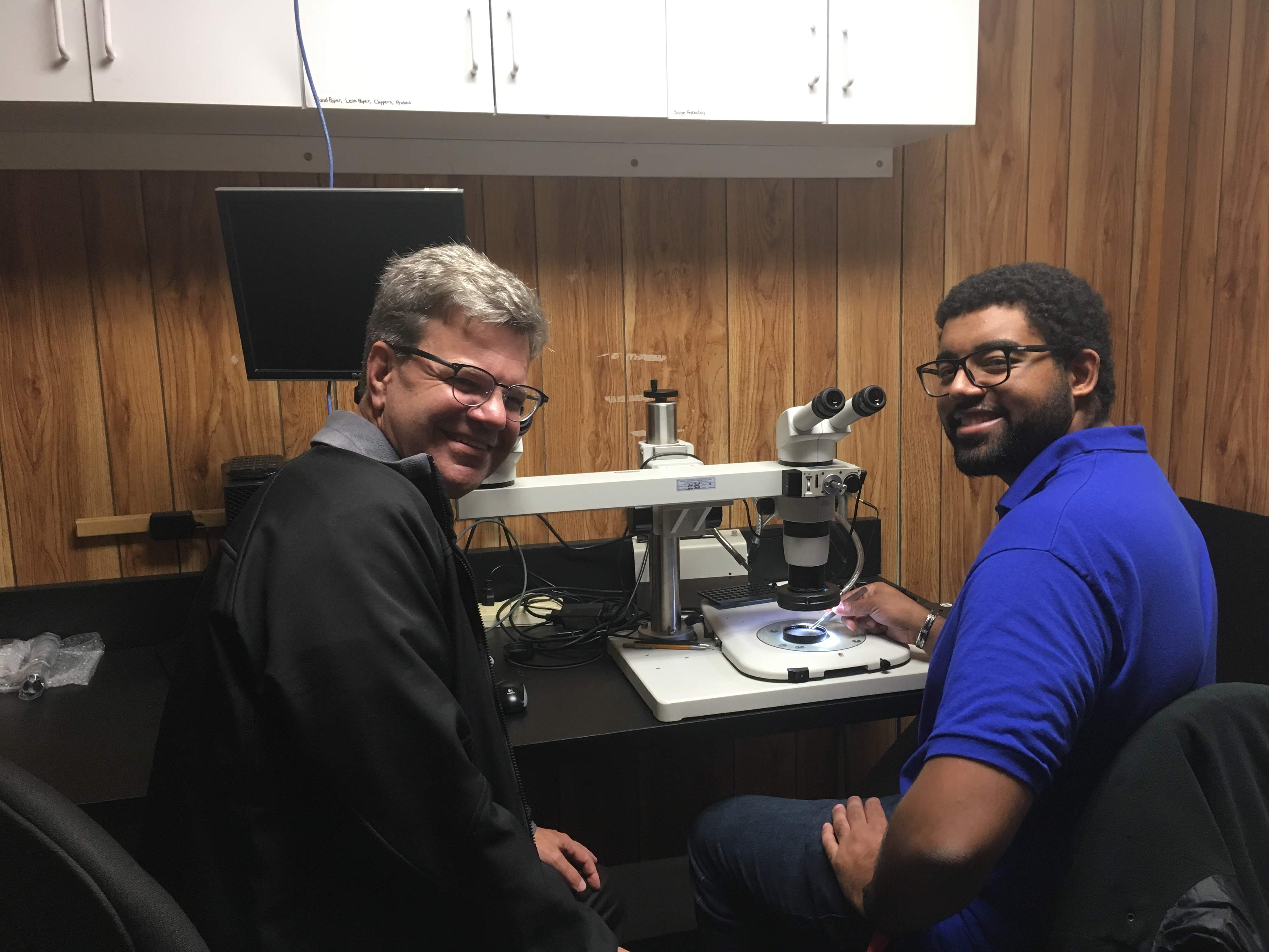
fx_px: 1063
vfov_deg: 48.2
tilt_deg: -9.7
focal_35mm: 29
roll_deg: +1.1
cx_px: 634
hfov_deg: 61.7
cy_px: 476
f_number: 2.2
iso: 100
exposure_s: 1/30
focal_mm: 4.15
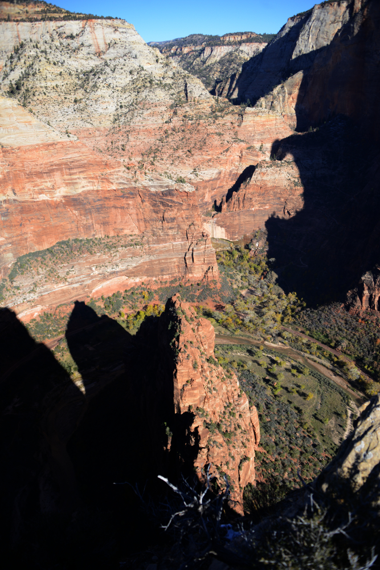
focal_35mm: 28
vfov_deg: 65.5
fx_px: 443
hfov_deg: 46.4
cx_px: 190
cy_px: 285
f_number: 3.5
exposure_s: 1/1600
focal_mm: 28
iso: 250
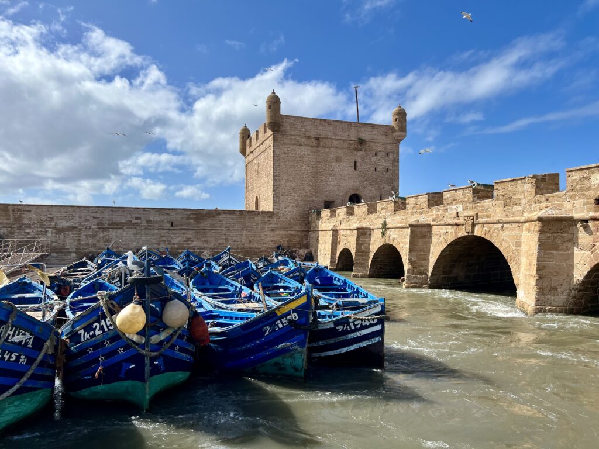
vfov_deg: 53.1
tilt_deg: +2.6
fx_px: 450
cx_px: 300
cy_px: 224
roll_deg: -0.5
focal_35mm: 26
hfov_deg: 67.3
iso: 50
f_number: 1.5
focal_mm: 5.7
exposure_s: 1/5587
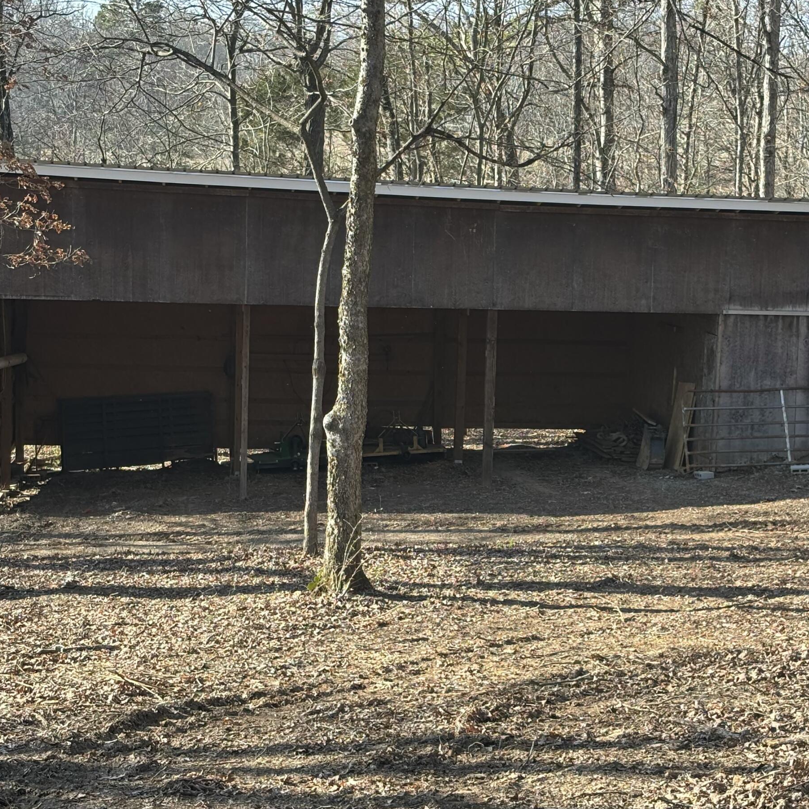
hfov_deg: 22.7
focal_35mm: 76
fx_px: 2010
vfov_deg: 22.8
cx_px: 524
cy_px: 404
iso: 32
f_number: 1.6
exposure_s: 1/641
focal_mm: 5.96
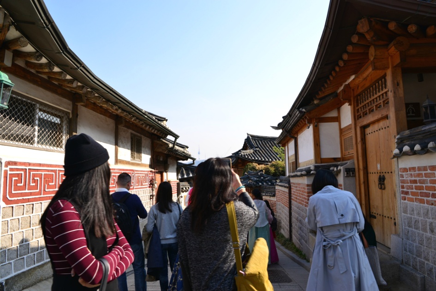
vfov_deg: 49.6
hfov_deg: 69.4
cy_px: 146
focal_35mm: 26
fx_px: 315
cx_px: 218
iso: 100
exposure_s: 1/100
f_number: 10
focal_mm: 26
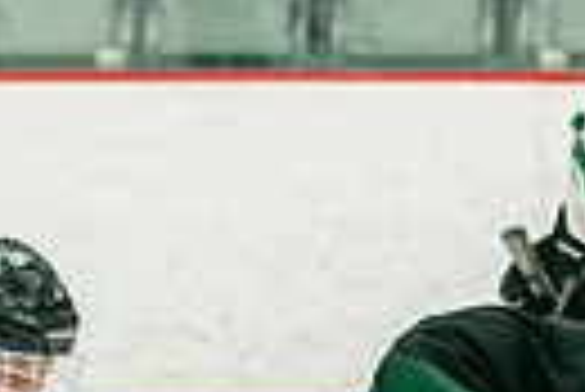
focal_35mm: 648
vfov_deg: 2.1
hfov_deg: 3.2
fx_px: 10542
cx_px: 1028
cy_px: 849
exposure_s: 1/640
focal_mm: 70
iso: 800
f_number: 3.2
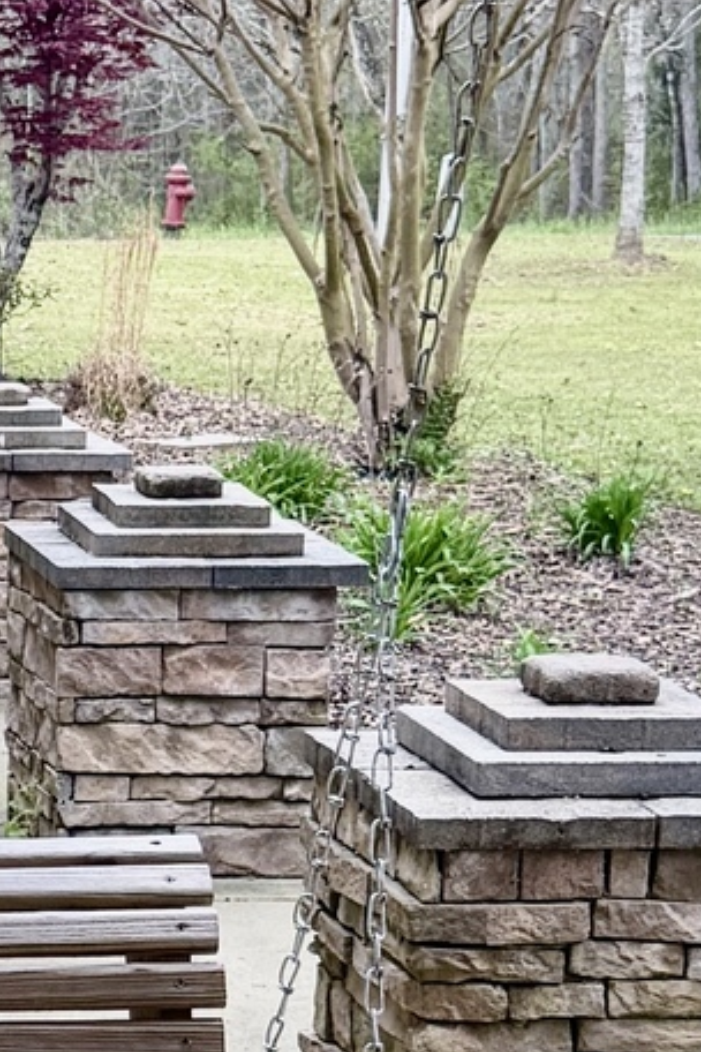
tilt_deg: -10.7
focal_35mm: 126
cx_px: -646
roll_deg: -1.1
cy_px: 736
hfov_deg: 10.1
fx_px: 3680
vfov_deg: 16.2
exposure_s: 1/1250
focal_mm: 6.76
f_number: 1.78
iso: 100
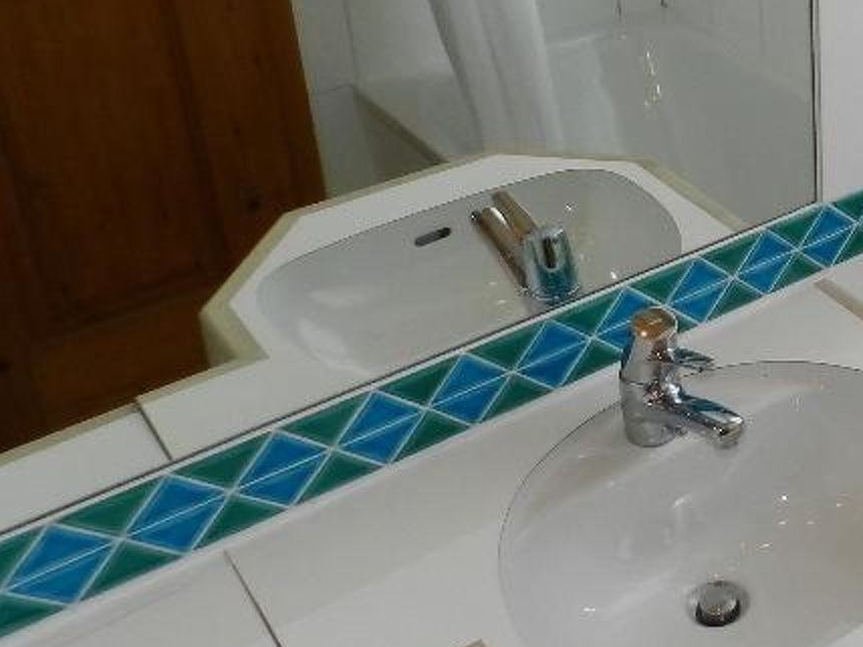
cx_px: 934
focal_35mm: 55
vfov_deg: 25.4
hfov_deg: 31.3
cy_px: 24
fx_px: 1371
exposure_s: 1/160
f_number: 3.4
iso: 160
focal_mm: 4
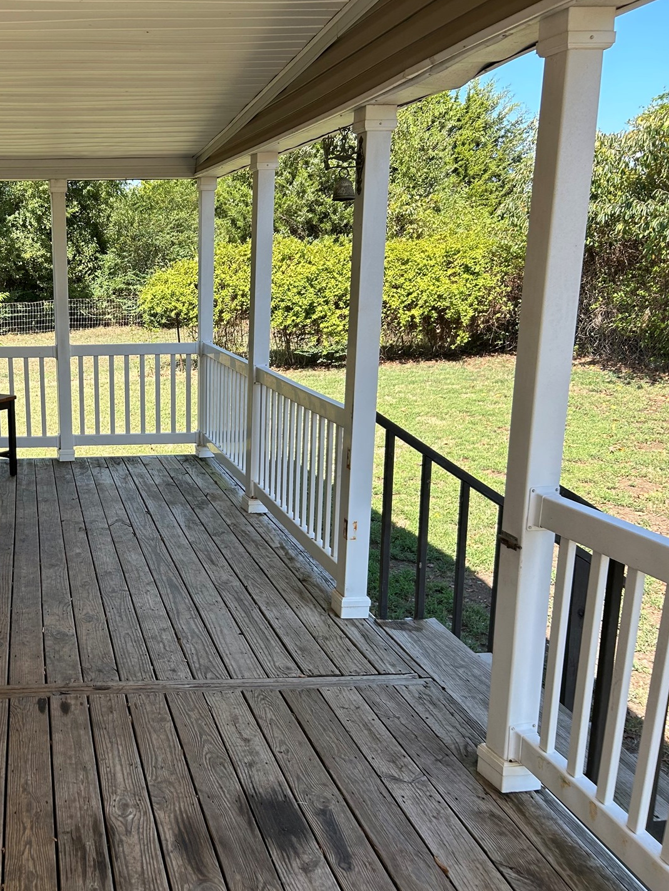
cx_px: 73
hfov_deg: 38.1
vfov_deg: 52.6
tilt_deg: -13.8
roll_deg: +1.6
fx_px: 902
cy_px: 443
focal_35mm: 35
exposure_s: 1/909
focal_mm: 5.7
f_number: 1.5
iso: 50
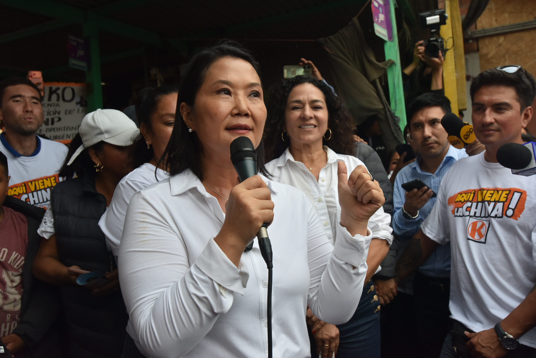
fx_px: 447
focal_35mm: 30
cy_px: 179
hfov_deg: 61.9
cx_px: 268
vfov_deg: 43.6
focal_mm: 30
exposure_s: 1/200
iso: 1000
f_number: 10
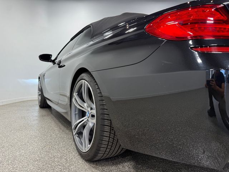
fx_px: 159
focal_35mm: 24
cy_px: 86
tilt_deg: -0.8
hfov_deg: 71.6
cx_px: 114
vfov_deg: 56.8
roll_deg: -1.3
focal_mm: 6.76
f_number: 1.78
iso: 80
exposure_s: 1/134
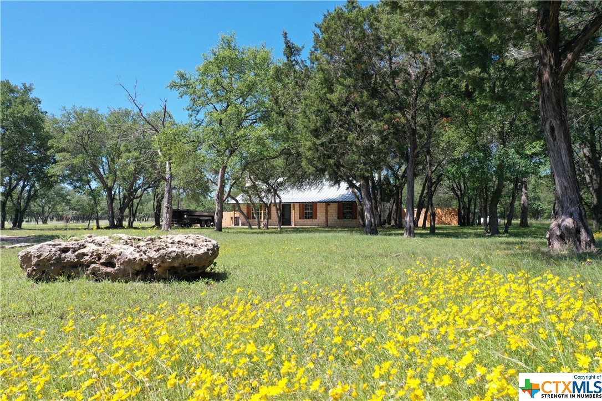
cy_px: 200
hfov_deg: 65.5
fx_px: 468
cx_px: 301
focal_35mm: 28
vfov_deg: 46.4
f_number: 5
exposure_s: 1/320
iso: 100
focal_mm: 10.26
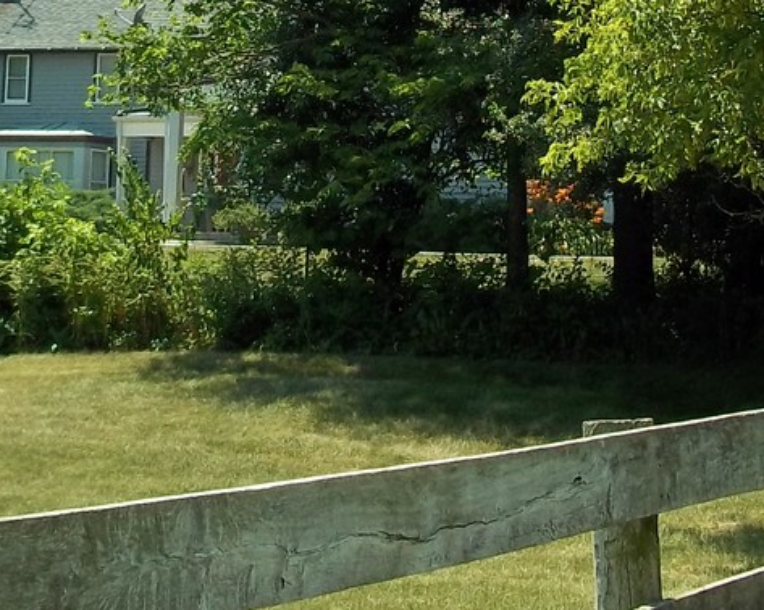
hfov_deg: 17.9
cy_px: -144
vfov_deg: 13.9
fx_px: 2418
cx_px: 300
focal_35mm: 107
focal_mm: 6.5
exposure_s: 1/800
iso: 100
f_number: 3.1
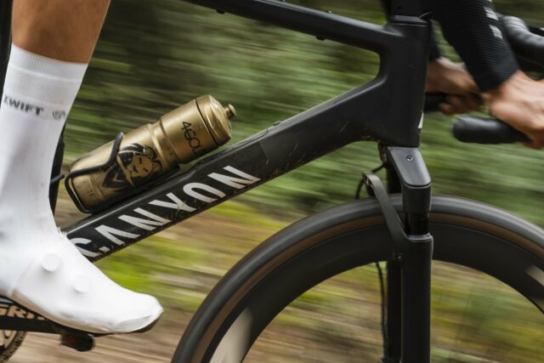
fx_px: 1330
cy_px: 181
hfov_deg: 23.1
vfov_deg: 15.5
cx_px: 238
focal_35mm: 88
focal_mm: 55
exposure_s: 1/50
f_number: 10
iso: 320
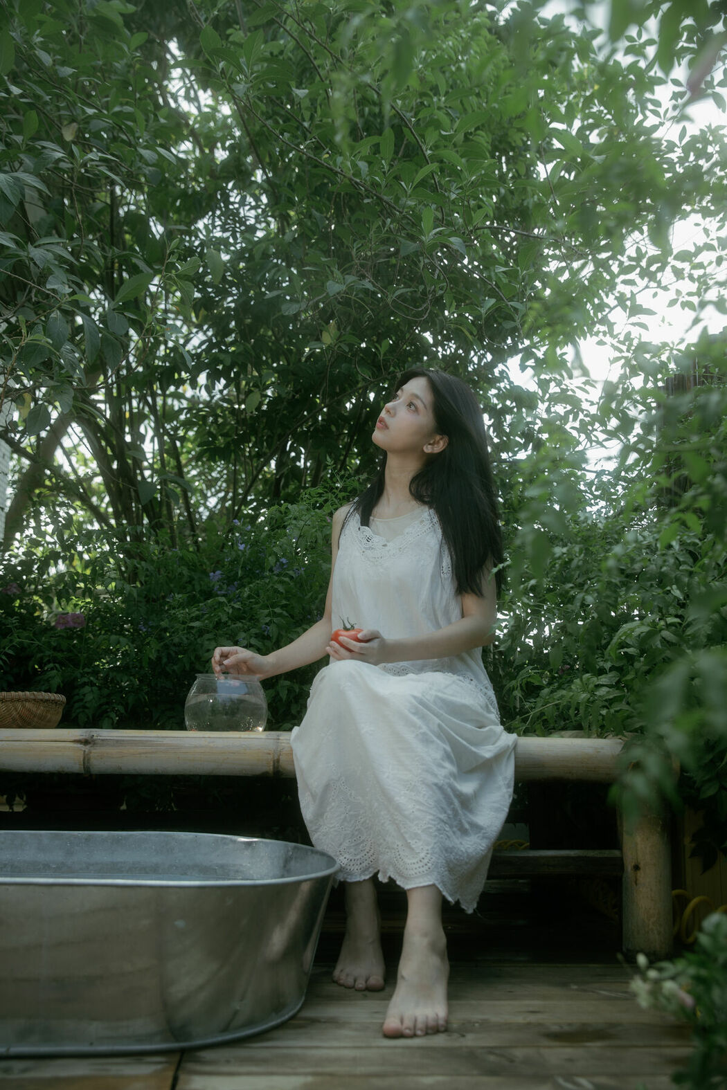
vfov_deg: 57.2
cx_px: 364
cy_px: 545
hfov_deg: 40.0
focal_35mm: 33
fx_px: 1000
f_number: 4
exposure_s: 1/160
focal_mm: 33
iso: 200
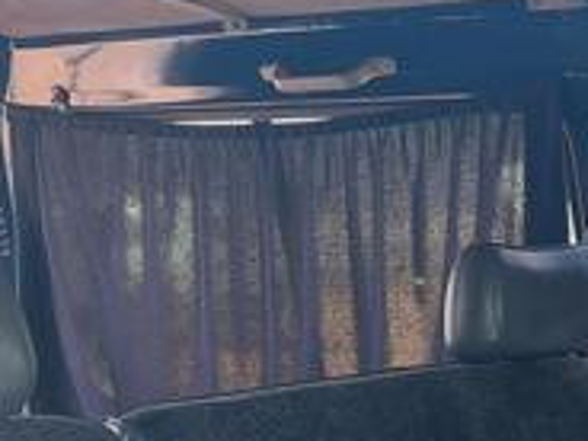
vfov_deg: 16.5
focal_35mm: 85
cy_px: 554
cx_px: 582
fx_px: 1444
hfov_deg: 22.2
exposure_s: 1/50
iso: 64
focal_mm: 5.23
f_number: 1.8
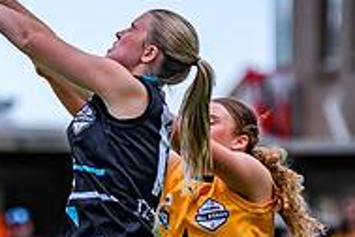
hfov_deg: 2.1
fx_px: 9604
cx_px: 40
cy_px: 236
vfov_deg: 1.4
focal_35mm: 974
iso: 160
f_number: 2.8
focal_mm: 160
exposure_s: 1/1600
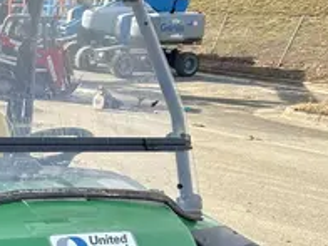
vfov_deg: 19.8
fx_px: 692
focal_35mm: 73
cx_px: -72
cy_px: 218
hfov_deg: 24.1
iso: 50
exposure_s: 1/894
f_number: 1.5
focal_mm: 5.7
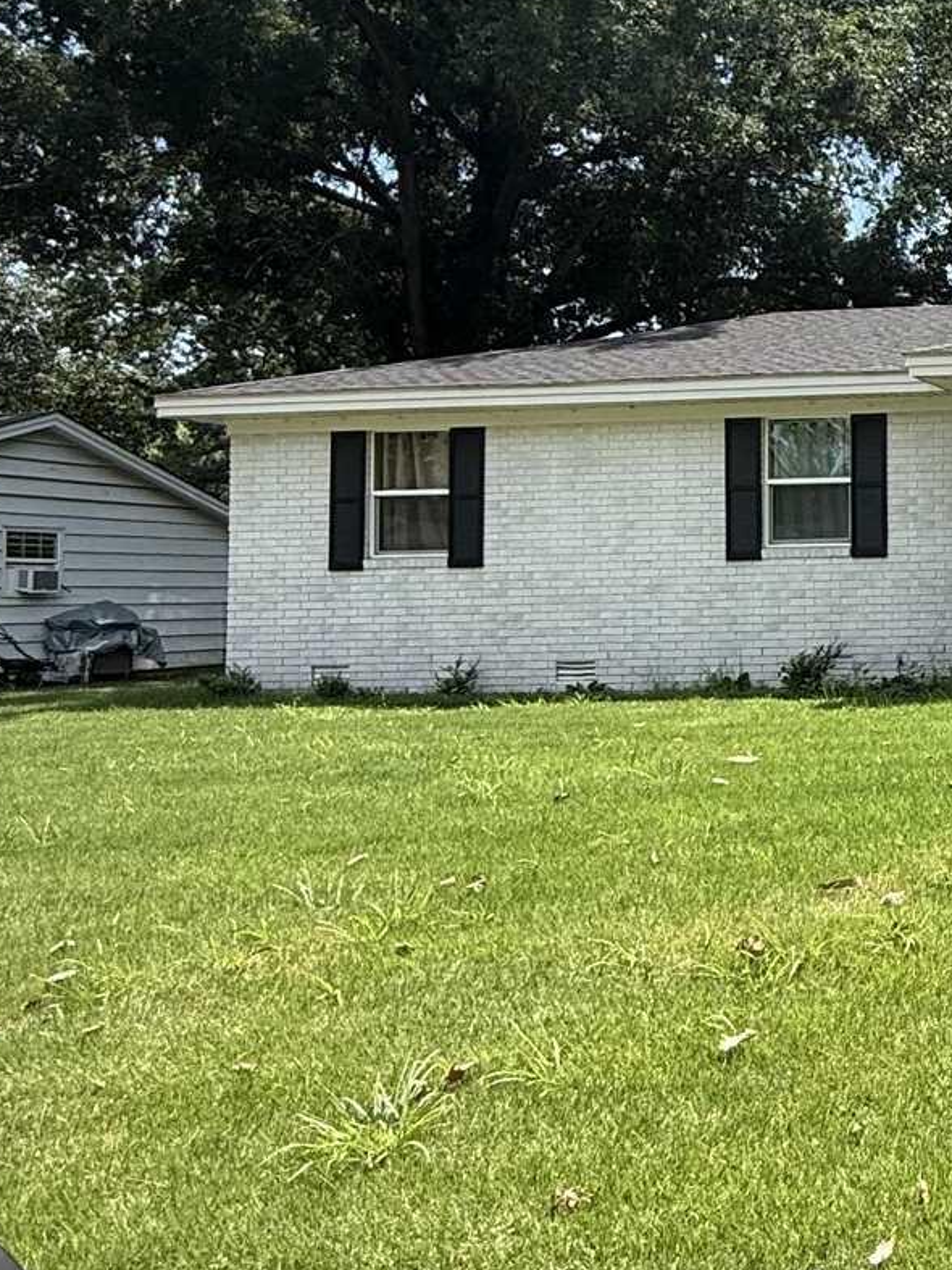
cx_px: 1215
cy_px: 526
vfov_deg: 45.6
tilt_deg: +3.2
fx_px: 1504
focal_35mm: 41
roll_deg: +0.9
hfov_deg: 29.0
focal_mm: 2.22
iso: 64
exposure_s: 1/970
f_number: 2.2
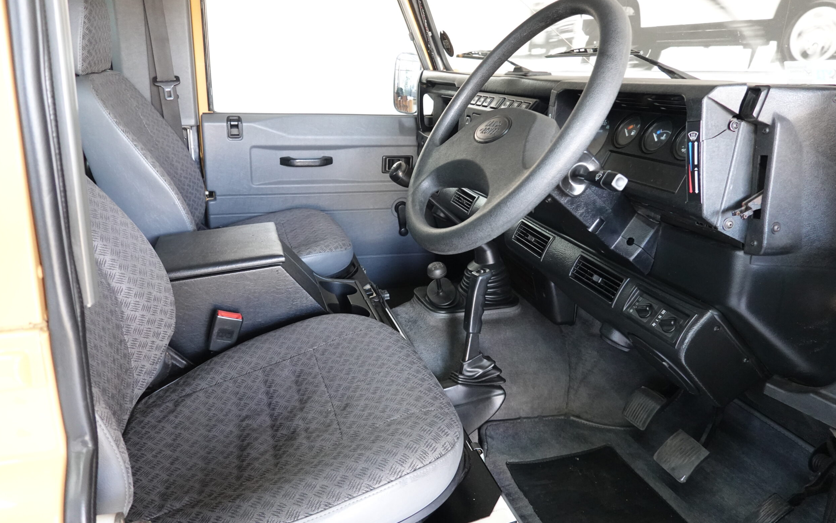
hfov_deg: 72.5
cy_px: 247
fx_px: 570
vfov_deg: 49.3
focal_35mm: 25
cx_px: 413
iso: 1600
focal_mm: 9
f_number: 2.8
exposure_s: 1/30
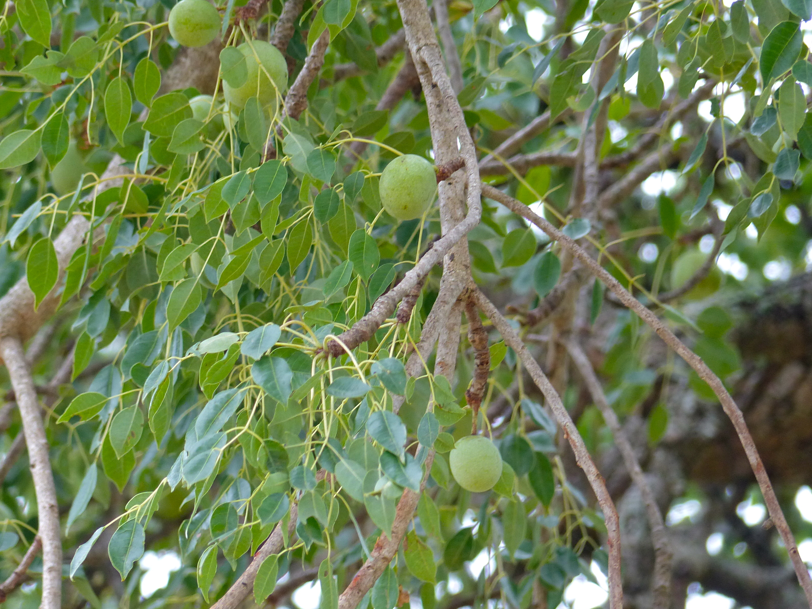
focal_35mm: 609
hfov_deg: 3.3
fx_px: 14284
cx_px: 325
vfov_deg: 2.4
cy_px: 236
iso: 200
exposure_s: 1/80
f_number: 2.8
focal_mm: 87.3
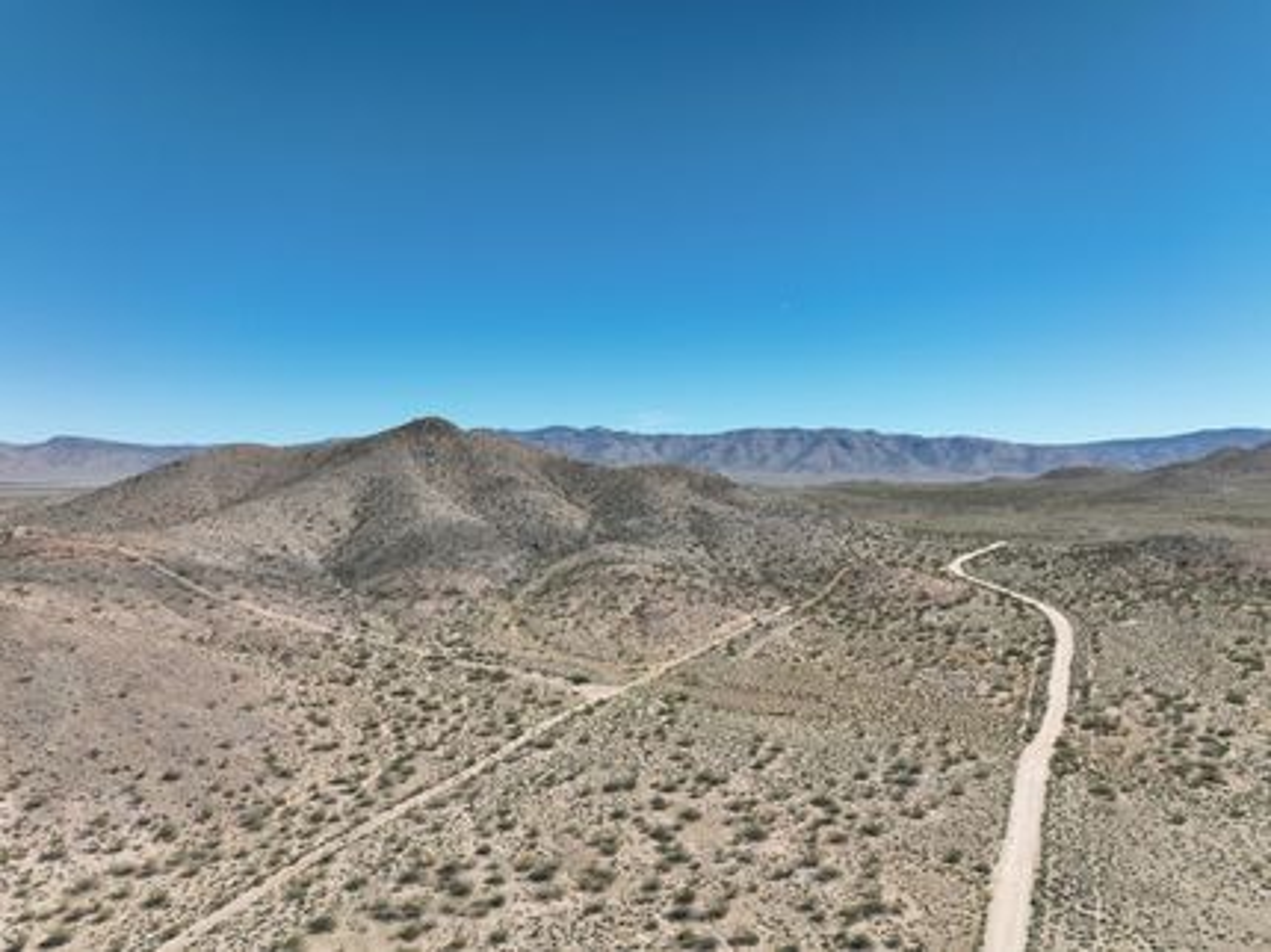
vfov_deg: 56.8
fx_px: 881
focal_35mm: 24
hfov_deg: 71.6
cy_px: 476
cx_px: 636
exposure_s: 1/2000
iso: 110
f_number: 3.2
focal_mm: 12.29
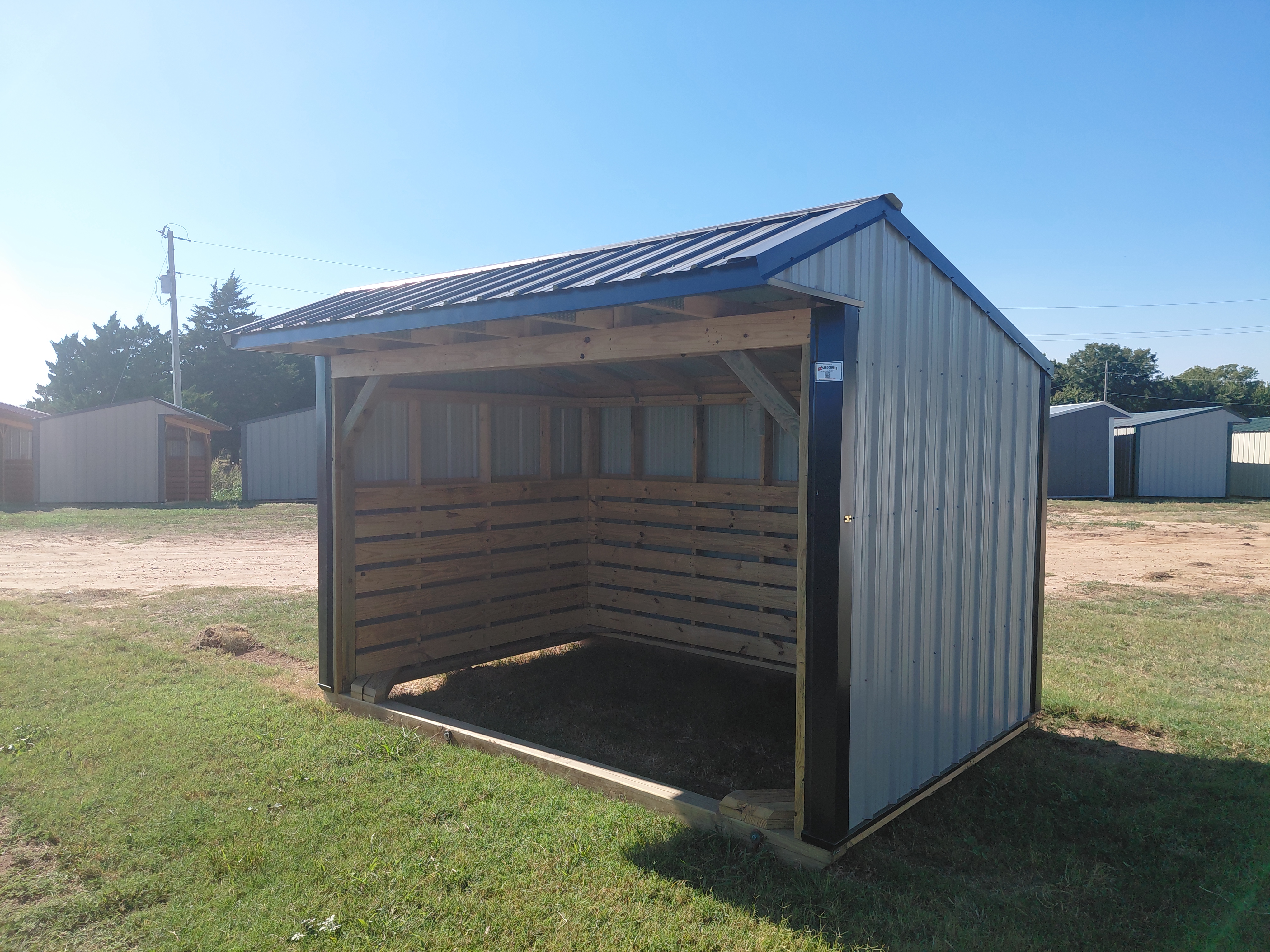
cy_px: 476
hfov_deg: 69.4
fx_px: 917
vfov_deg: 54.9
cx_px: 635
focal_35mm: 25
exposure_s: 1/1873
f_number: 1.8
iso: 50
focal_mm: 4.69
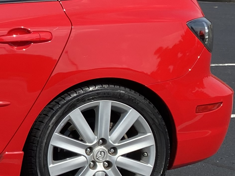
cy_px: 99
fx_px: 754
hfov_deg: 14.7
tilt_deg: -11.6
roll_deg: -0.4
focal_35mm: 111
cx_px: -227
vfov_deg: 13.3
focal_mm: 4.25
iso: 32
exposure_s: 1/2755
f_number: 1.8
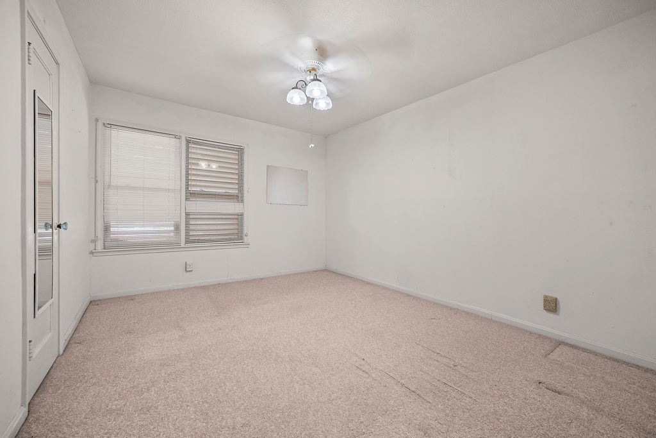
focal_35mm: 13
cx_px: 328
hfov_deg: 108.3
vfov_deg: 85.4
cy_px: 219
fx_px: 237
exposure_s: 1/30
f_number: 3.5
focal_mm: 9
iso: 320
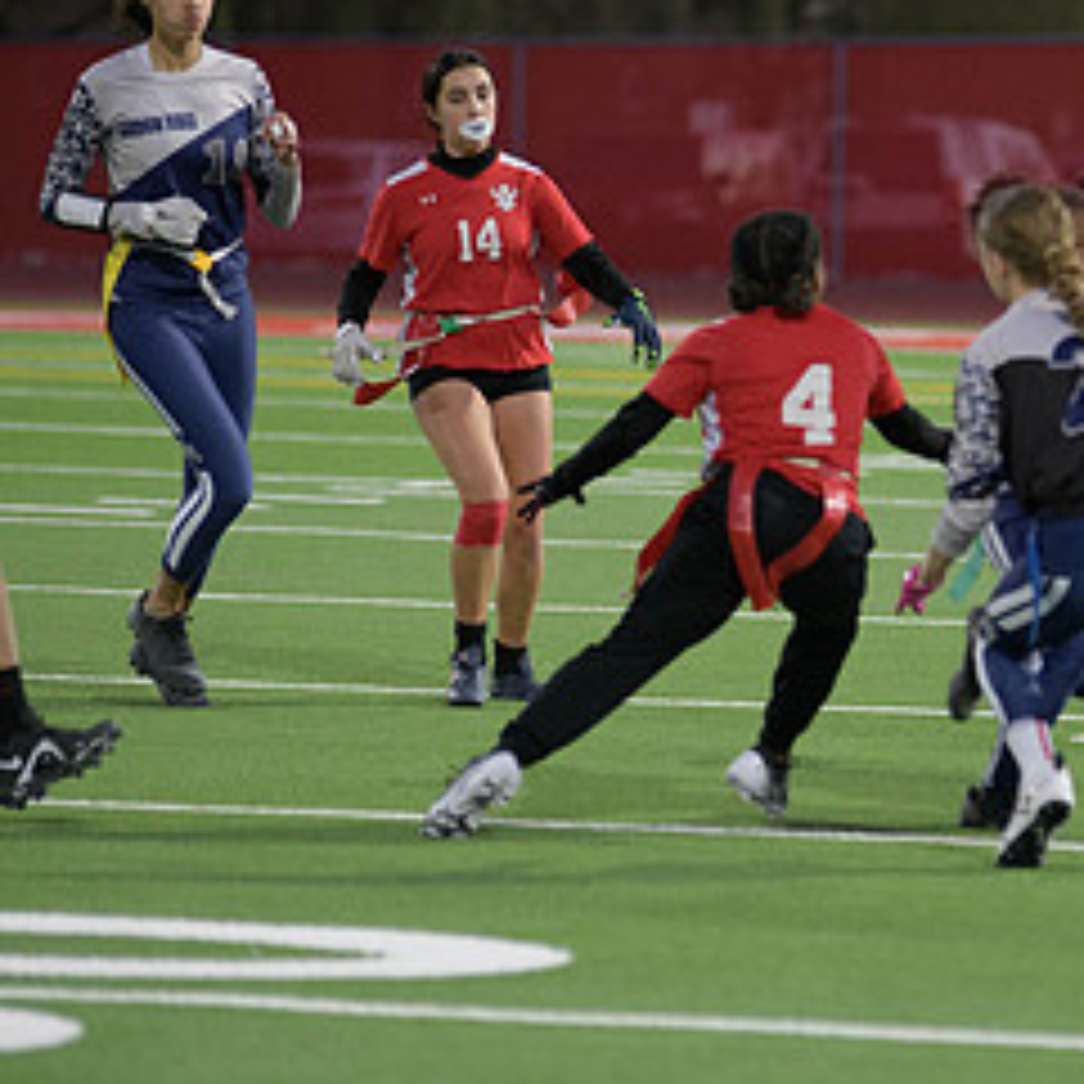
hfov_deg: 5.2
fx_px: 11940
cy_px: 569
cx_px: 909
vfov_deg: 5.2
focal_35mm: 337
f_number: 2.8
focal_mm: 165
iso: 2200
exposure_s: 1/640
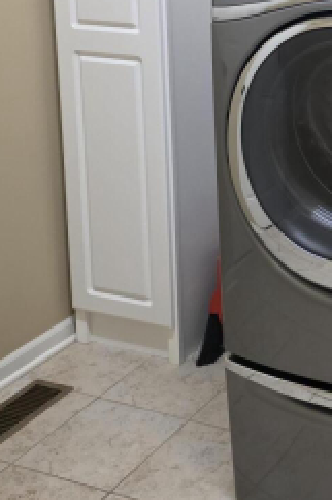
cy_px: 7
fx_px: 914
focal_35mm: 66
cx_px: 464
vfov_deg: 28.7
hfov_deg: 18.7
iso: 1000
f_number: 1.7
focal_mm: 6.25
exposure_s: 1/120
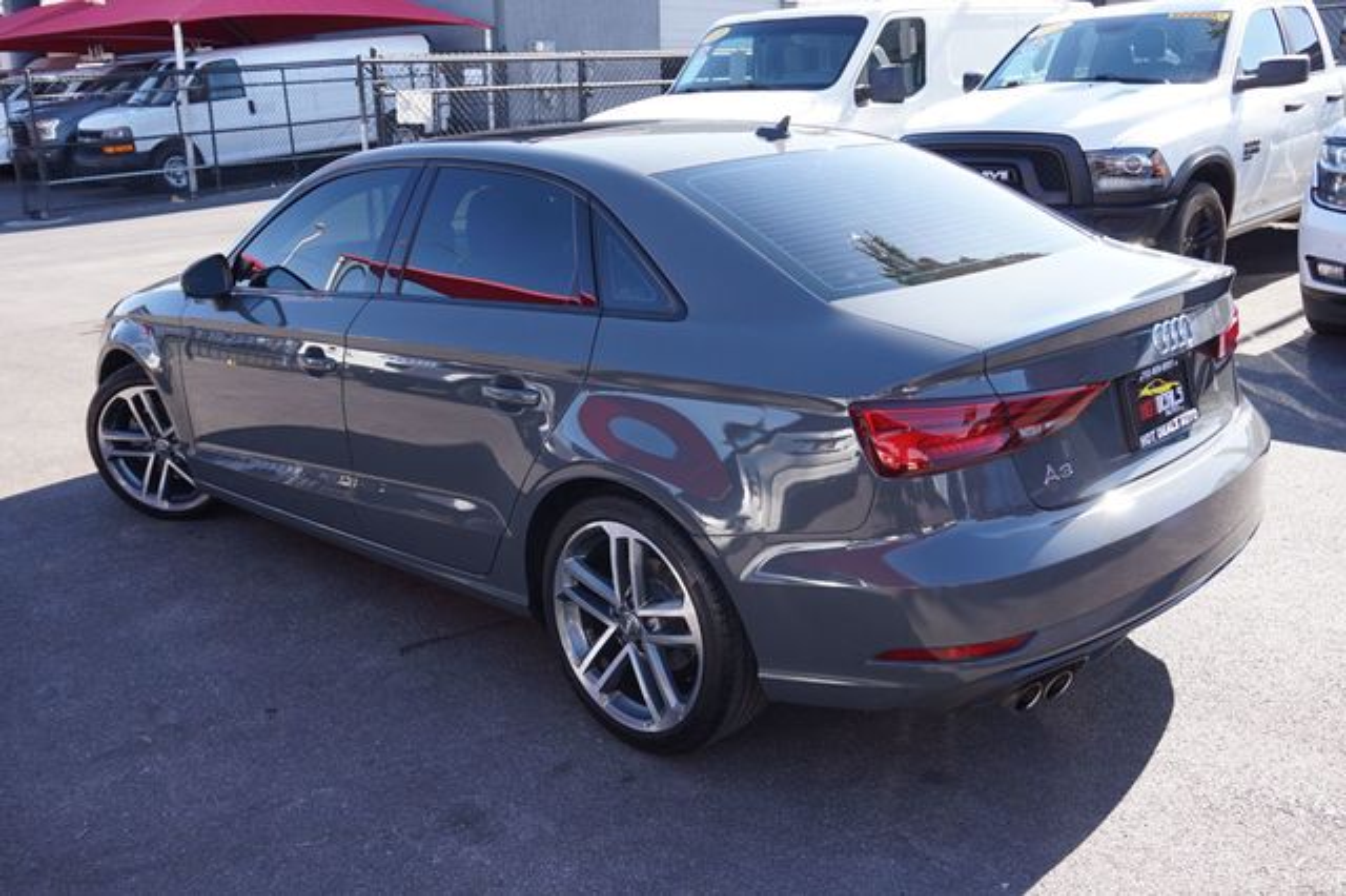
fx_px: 1233
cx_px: 673
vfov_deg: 39.9
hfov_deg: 57.2
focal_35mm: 33
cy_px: 448
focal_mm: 22
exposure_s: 1/80
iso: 100
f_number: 6.3
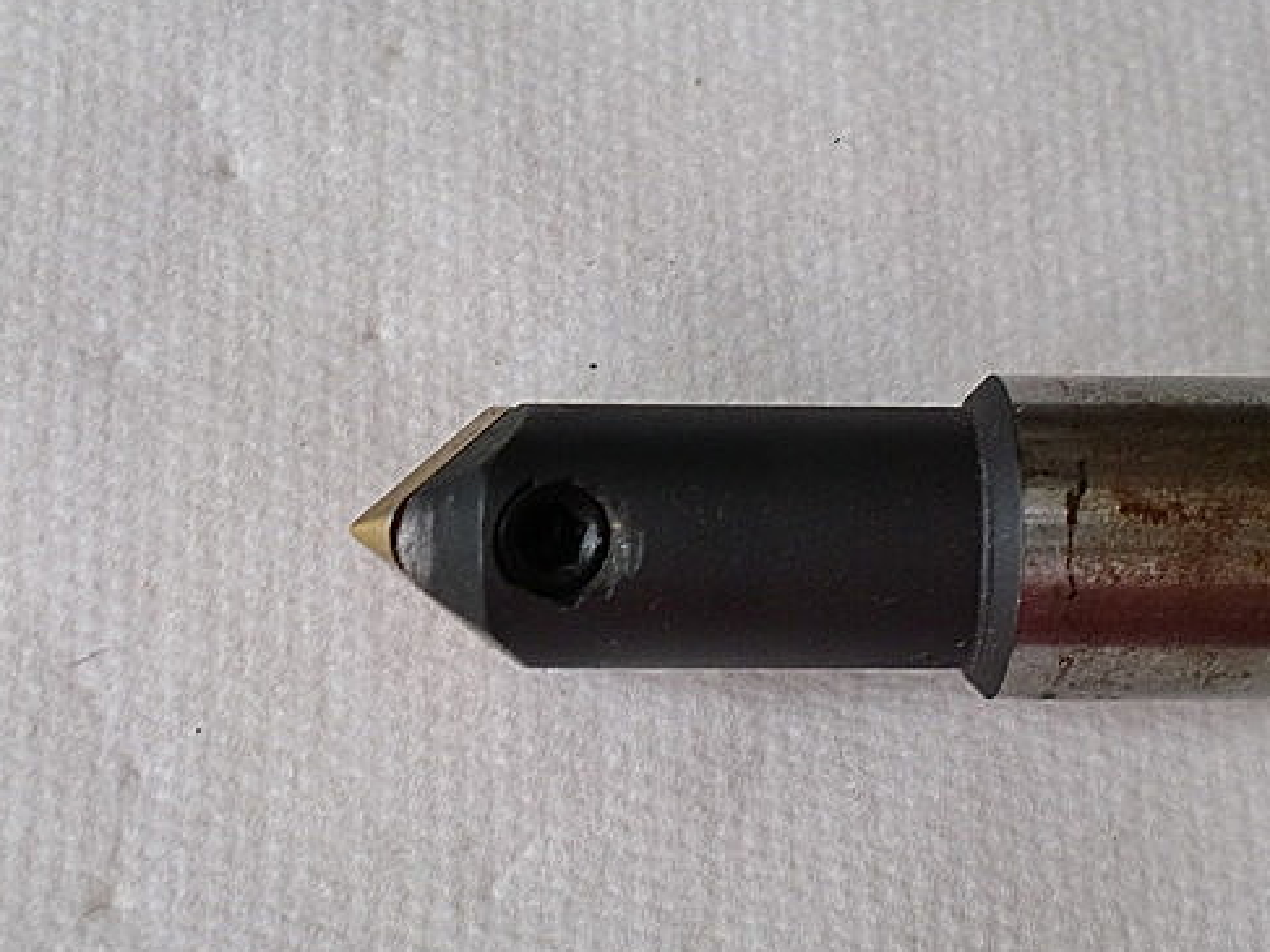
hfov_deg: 41.1
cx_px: 746
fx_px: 1687
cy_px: 527
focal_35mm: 46
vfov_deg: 31.5
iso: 100
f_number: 3.1
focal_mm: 6.3
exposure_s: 1/60
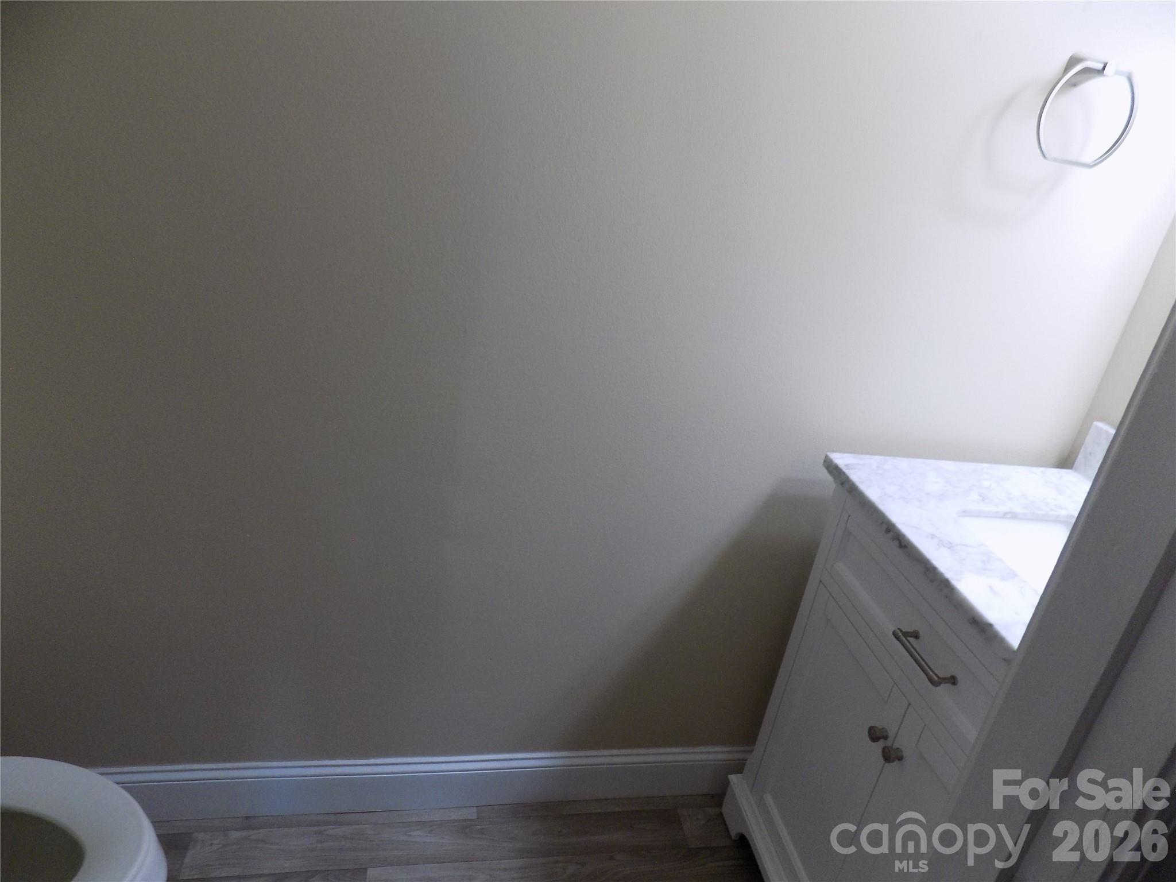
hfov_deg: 73.9
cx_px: 588
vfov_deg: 58.9
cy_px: 441
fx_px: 781
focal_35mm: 23
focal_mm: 4
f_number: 3.1
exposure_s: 1/30
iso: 140
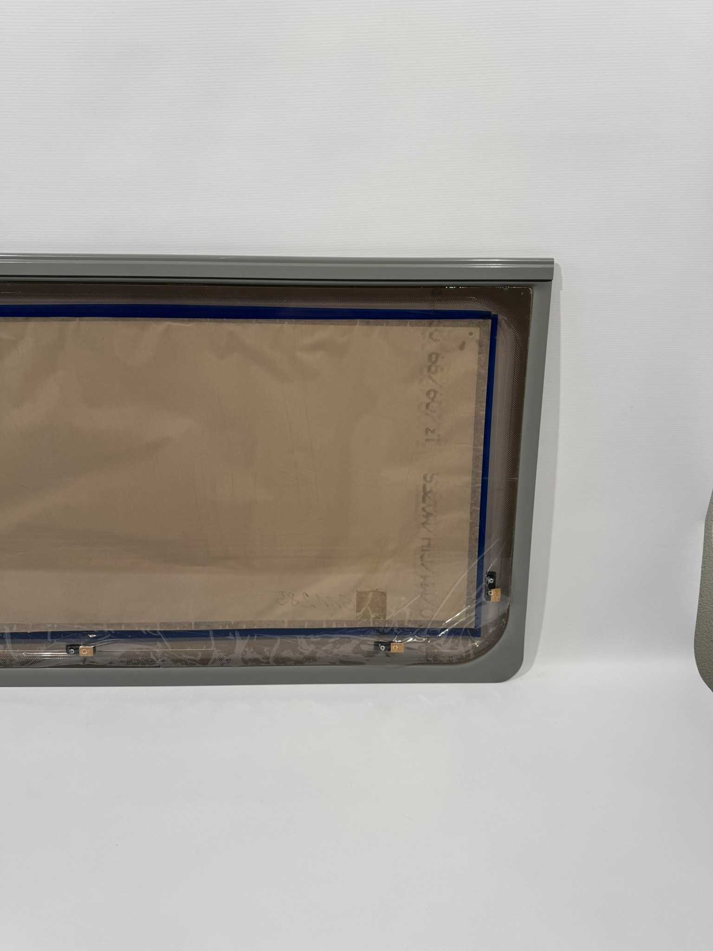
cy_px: 476
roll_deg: -0.4
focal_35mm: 24
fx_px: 659
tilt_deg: -21.3
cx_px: 356
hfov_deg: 56.8
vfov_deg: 71.6
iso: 64
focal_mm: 6.76
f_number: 1.78
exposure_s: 1/270
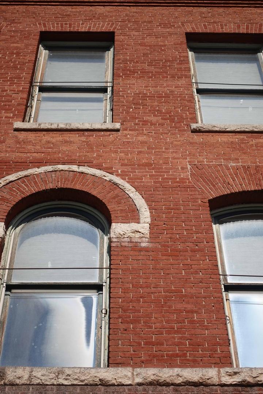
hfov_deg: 19.5
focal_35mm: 70
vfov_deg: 28.8
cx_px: 132
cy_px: 197
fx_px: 767
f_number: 2.8
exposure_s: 1/400
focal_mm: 25.7
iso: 125
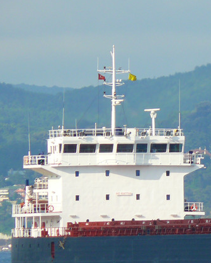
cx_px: 311
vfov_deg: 1.8
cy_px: 174
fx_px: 8156
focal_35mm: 1046
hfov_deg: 1.5
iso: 100
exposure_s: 1/400
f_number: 5.6
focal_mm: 88.8
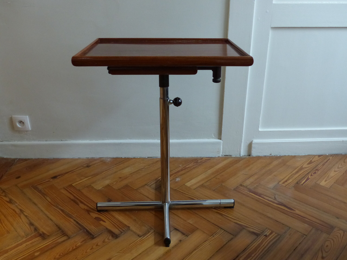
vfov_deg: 44.2
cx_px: 174
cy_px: 130
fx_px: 321
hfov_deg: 56.8
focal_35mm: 32
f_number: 2.8
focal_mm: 5.8
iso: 400
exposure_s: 1/10
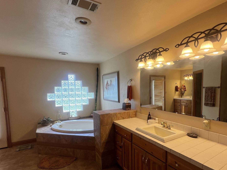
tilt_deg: -6.4
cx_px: 127
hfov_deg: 87.4
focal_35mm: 18
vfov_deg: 71.1
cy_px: 100
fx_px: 118
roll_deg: +0.5
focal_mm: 1.57
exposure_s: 1/120
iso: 64
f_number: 1.8
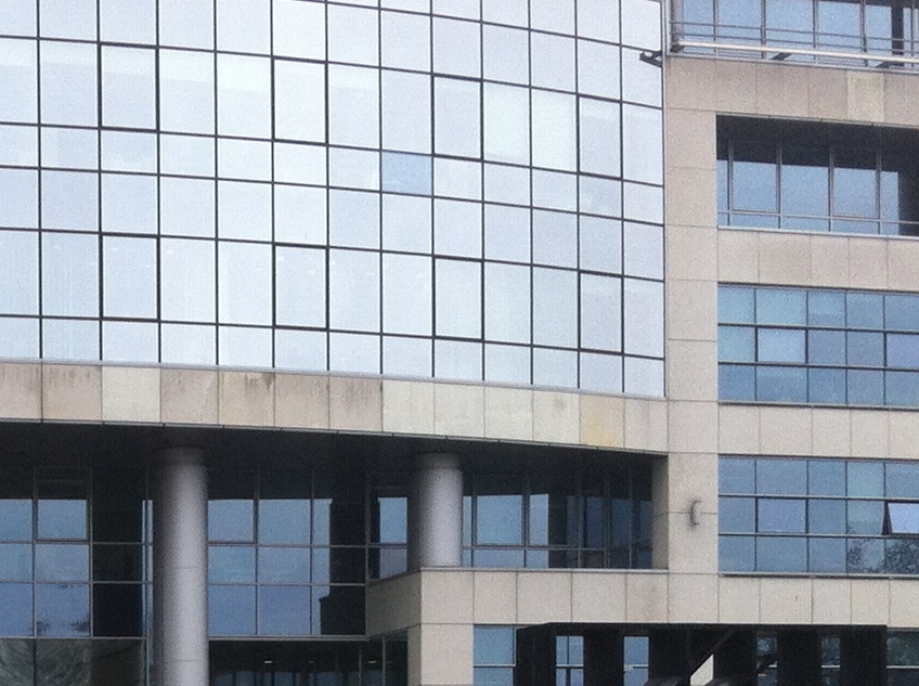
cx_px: -139
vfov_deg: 13.1
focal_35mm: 107
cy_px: 1019
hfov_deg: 17.7
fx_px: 2836
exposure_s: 1/195
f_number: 2.8
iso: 80
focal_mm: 3.85
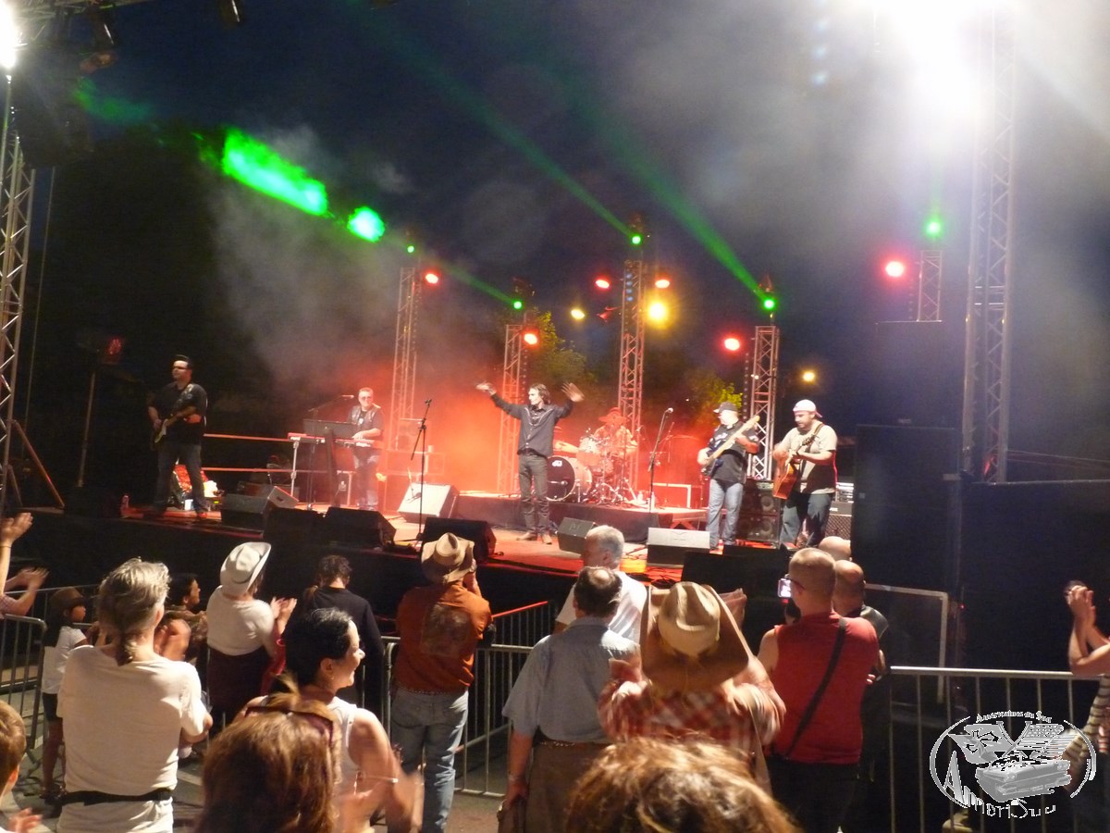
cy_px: 416
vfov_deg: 46.8
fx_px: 962
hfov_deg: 60.0
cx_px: 555
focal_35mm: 30
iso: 800
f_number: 3
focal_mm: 5.4
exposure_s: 1/10
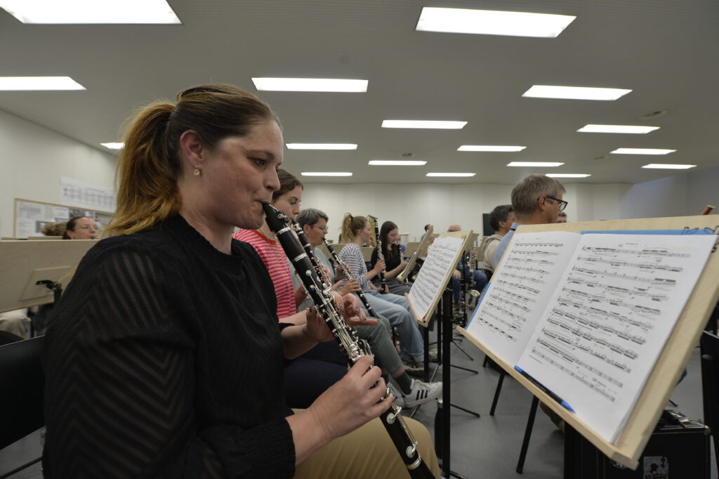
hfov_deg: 104.3
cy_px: 240
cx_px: 360
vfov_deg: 81.2
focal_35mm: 14
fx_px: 280
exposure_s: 1/125
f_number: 5
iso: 1250
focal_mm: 14
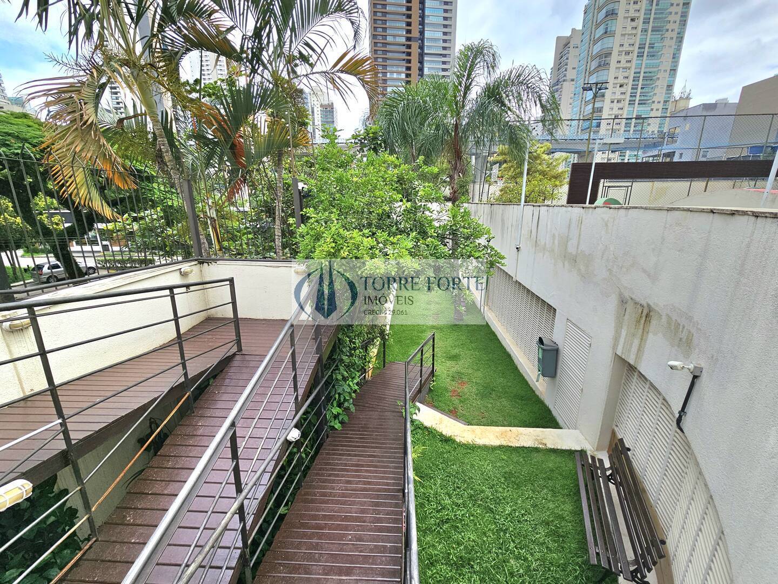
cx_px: 389
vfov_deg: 89.9
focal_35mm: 13
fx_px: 292
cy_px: 292
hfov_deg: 106.2
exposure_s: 1/1250
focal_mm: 2.2
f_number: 2.2
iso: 50
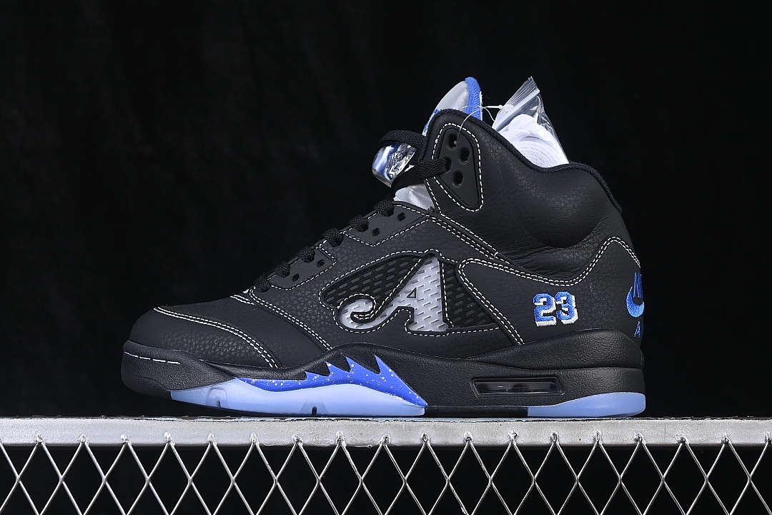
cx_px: 386
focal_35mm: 75
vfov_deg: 18.2
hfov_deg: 27.0
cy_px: 258
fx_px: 1608
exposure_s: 1/60
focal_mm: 50
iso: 160
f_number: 6.3
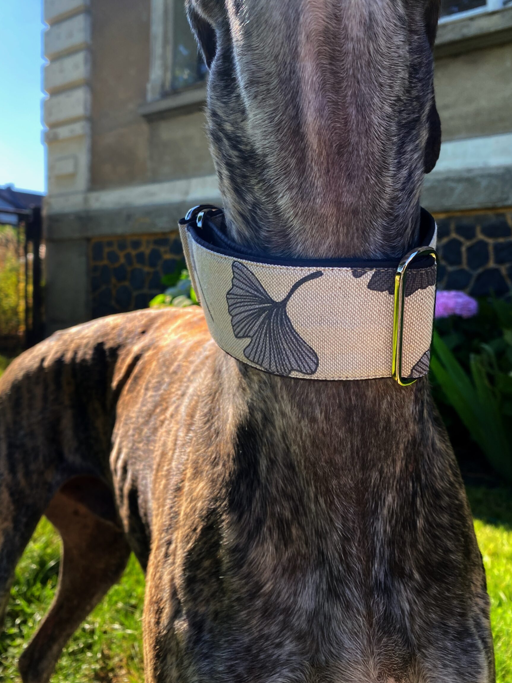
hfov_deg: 48.2
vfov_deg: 61.6
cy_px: 331
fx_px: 572
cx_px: 252
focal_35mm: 29
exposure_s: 1/527
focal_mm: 4.25
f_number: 1.8
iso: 32
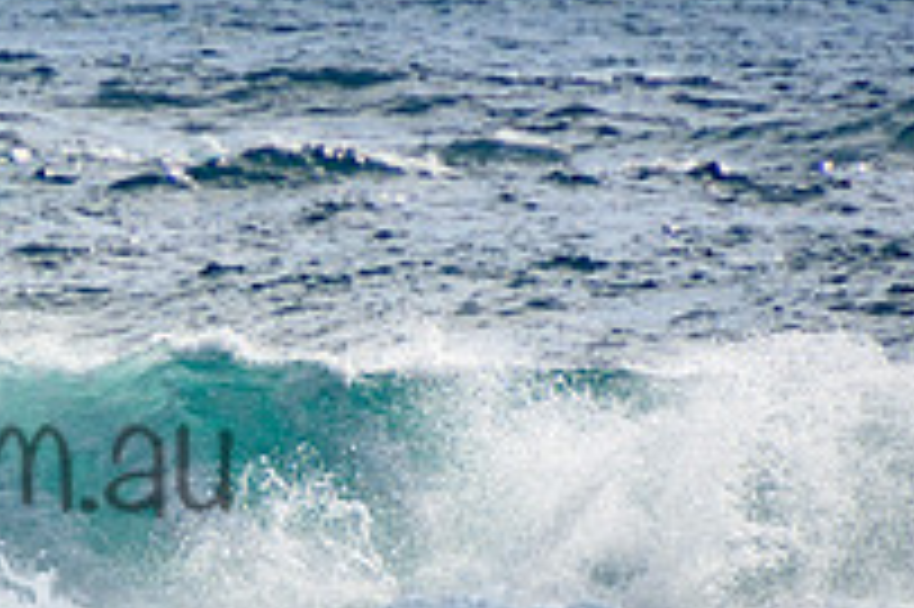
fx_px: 43582
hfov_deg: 1.2
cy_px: 408
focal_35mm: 1718
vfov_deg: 0.8
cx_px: -243
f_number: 5.6
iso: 250
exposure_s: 1/2000
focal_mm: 400
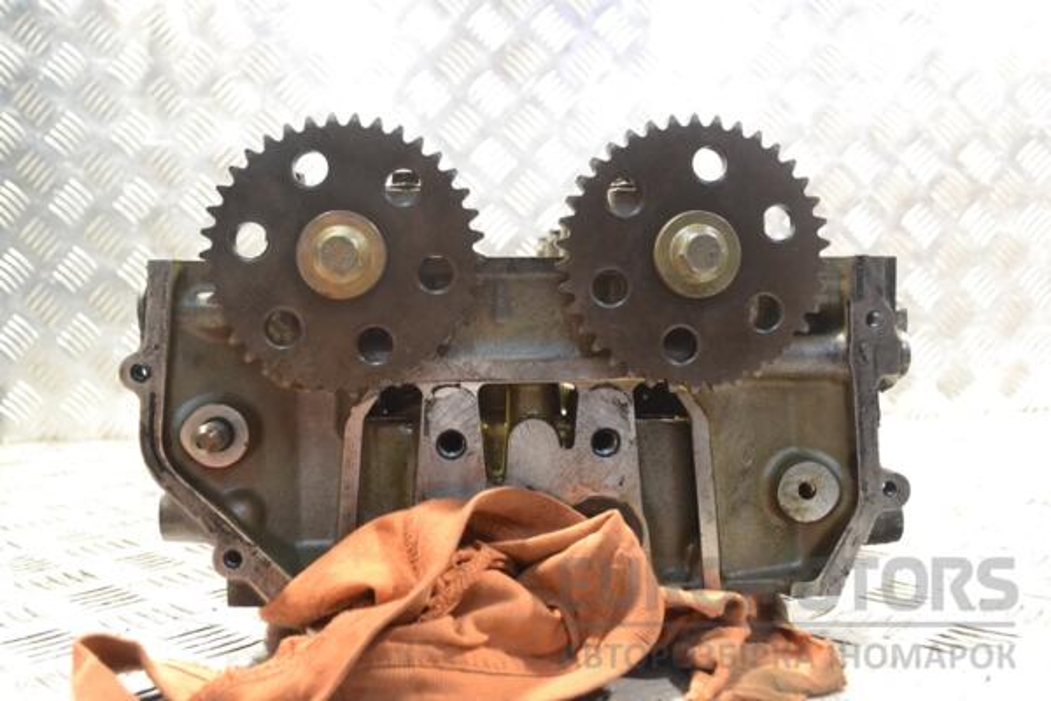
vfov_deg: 40.0
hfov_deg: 57.2
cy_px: 350
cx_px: 526
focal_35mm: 33
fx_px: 963
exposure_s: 1/125
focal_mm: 22
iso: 3200
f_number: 5.6
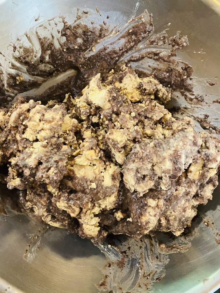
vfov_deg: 67.3
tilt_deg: -84.3
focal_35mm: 26
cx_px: 110
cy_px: 146
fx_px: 220
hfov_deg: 53.1
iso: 640
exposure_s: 1/33
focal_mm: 4.25
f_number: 1.8
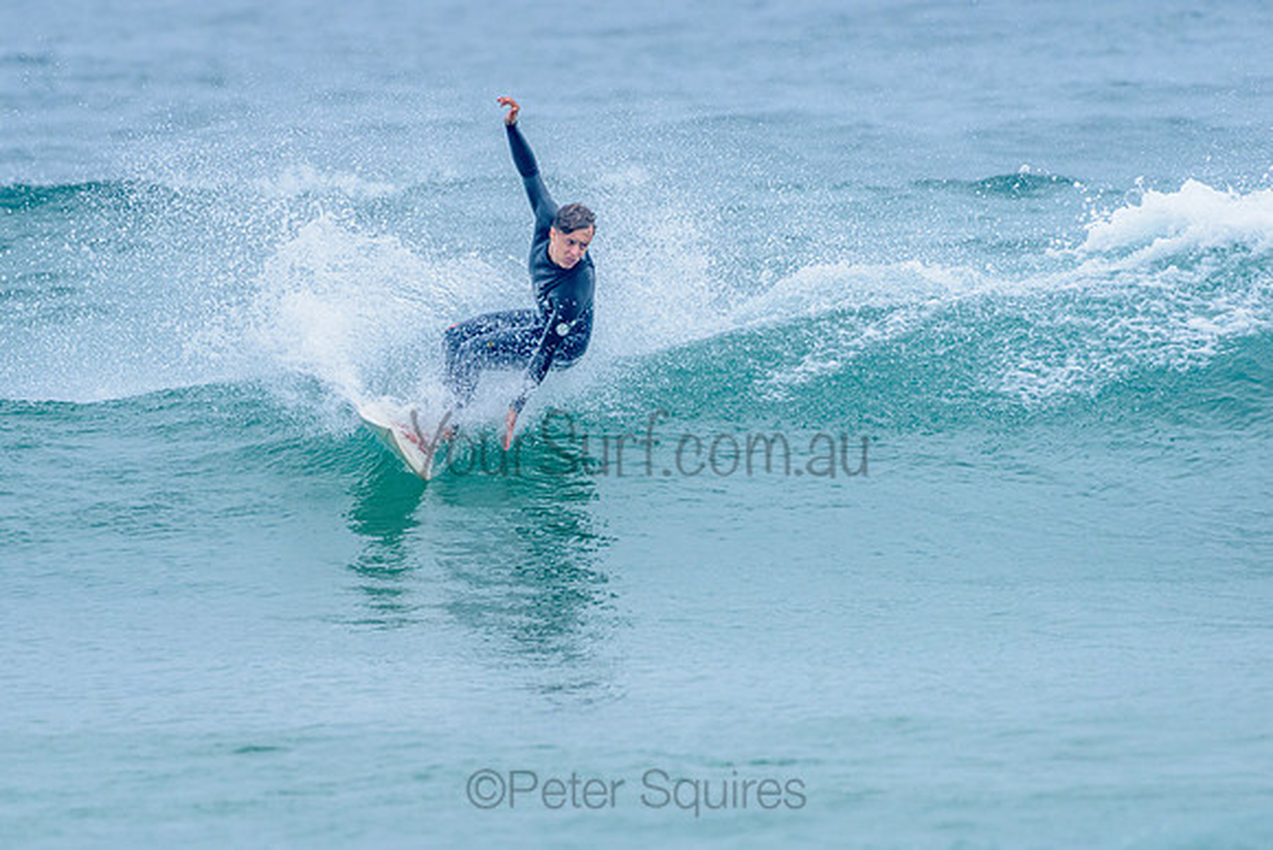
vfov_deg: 2.2
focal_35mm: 628
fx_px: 22202
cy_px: 427
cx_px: 485
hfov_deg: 3.3
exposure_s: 1/2000
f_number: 5.6
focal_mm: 500
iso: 800
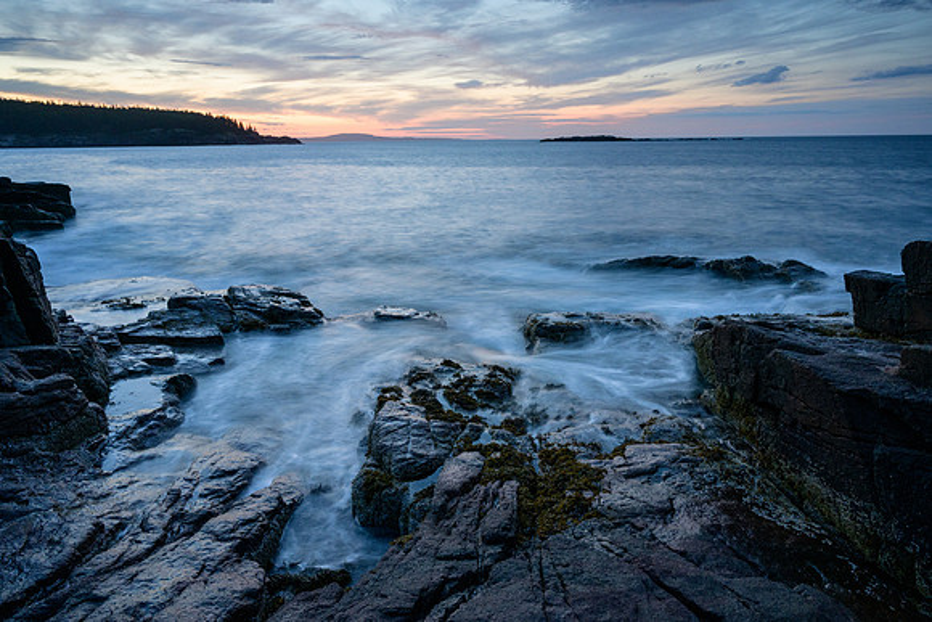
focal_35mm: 24
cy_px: 311
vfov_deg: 52.3
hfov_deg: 72.7
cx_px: 466
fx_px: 633
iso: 400
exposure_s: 4
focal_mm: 24
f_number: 14
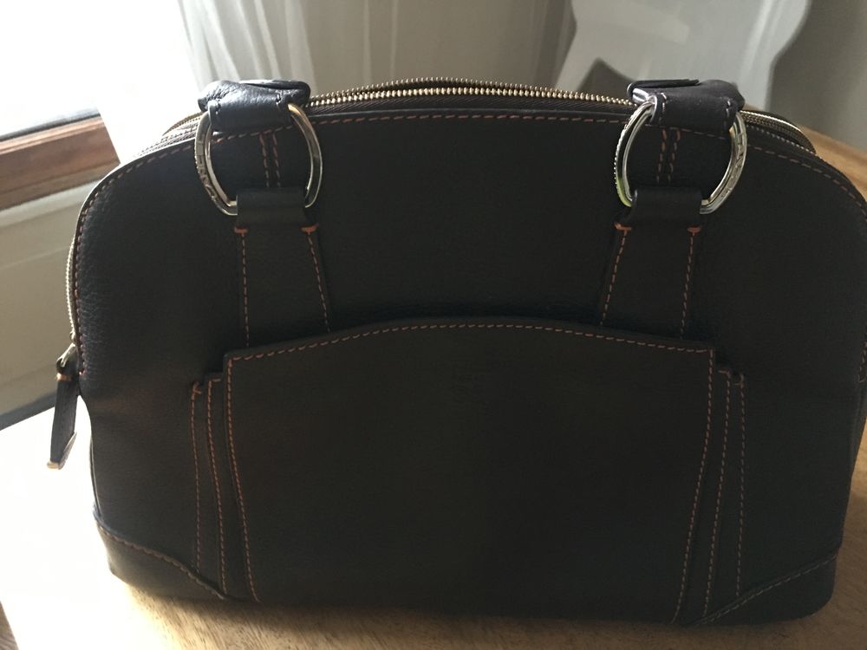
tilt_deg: -39.7
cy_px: 325
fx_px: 726
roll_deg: -1.2
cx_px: 434
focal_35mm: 29
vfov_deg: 48.2
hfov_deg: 61.7
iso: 200
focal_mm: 4.15
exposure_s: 1/4
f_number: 2.2
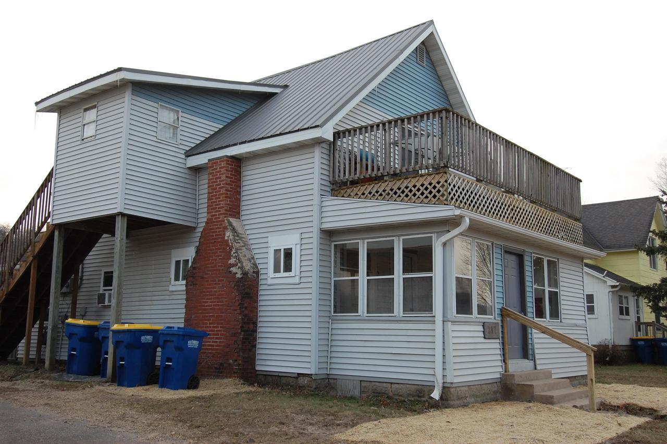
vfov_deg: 39.9
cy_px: 222
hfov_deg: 57.3
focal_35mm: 33
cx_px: 334
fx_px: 611
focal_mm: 22
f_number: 5.6
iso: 280
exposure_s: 1/125
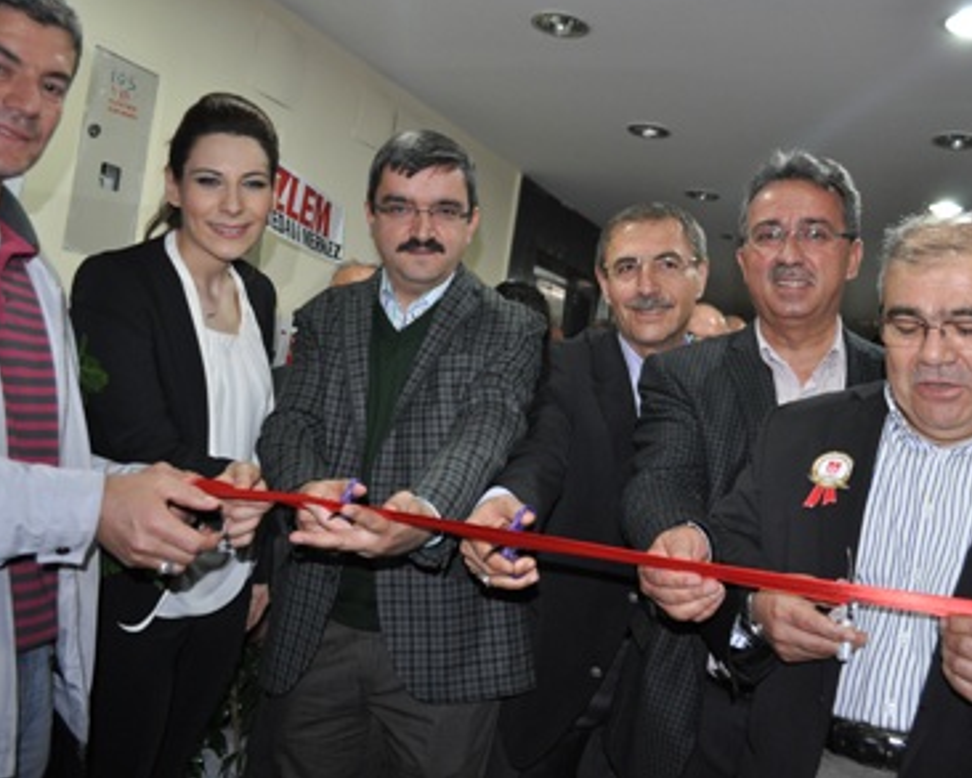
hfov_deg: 56.8
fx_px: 892
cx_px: 579
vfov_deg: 47.1
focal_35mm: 31
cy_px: 385
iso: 800
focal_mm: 18
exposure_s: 1/60
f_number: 3.5
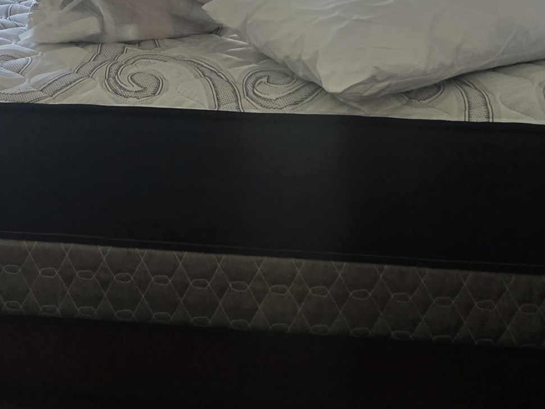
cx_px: 76
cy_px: -123
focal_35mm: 73
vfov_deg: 18.7
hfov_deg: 26.0
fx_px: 1149
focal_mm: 5.4
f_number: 1.8
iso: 125
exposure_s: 1/180
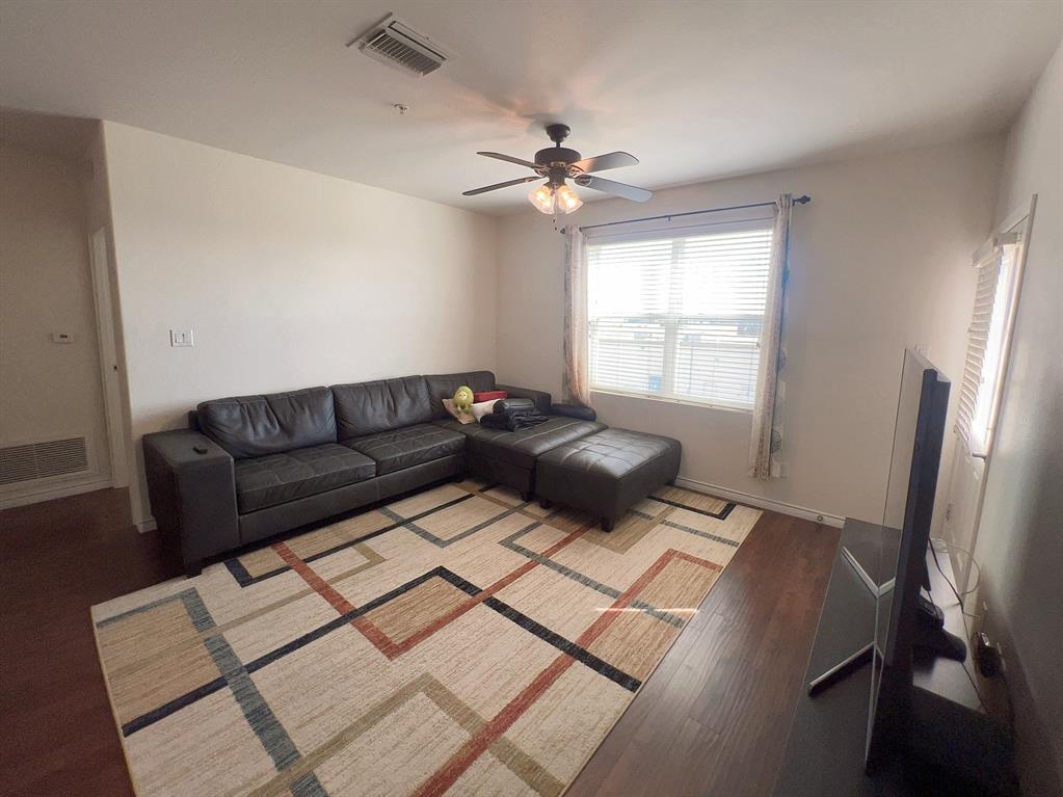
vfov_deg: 89.9
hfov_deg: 106.2
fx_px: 399
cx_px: 532
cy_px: 398
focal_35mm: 13
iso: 50
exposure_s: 1/120
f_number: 1.8
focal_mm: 1.57
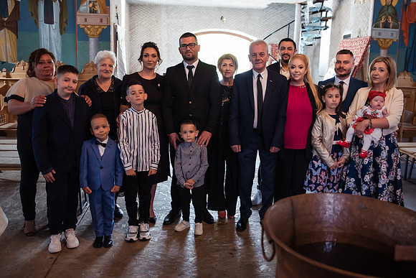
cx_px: 217
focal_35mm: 30
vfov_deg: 44.1
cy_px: 126
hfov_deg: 62.6
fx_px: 342
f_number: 2.8
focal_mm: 26
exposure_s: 1/160
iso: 1600
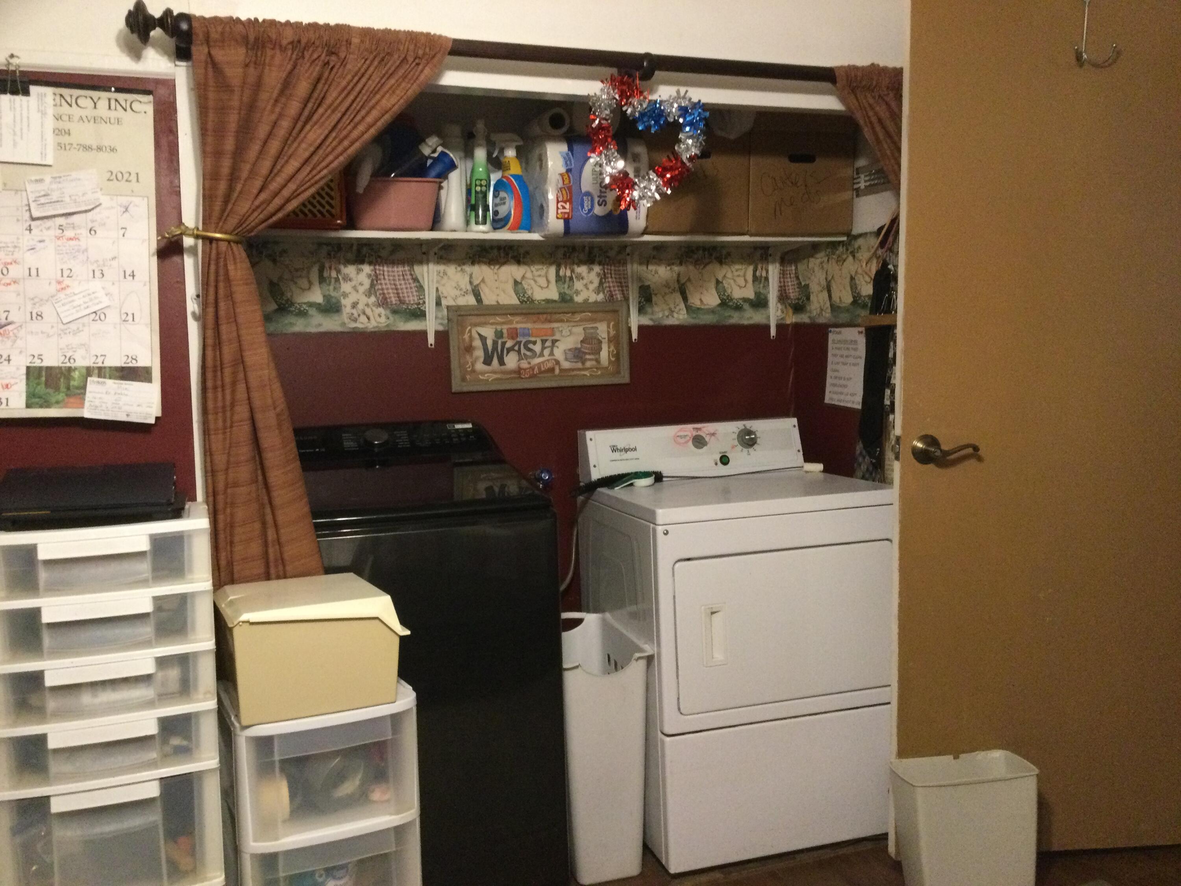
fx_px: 1058
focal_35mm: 31
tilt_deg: -6.1
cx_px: 590
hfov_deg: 58.4
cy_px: 443
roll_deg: +0.8
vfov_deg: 45.4
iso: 200
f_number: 2.4
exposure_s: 1/17
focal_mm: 3.3
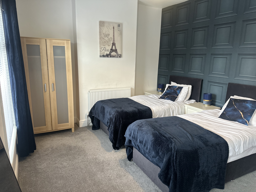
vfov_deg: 56.8
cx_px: 128
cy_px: 96
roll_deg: -1.0
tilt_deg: -12.4
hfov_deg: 71.6
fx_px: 177
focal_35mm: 24
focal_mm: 6.86
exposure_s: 1/60
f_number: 1.78
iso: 250
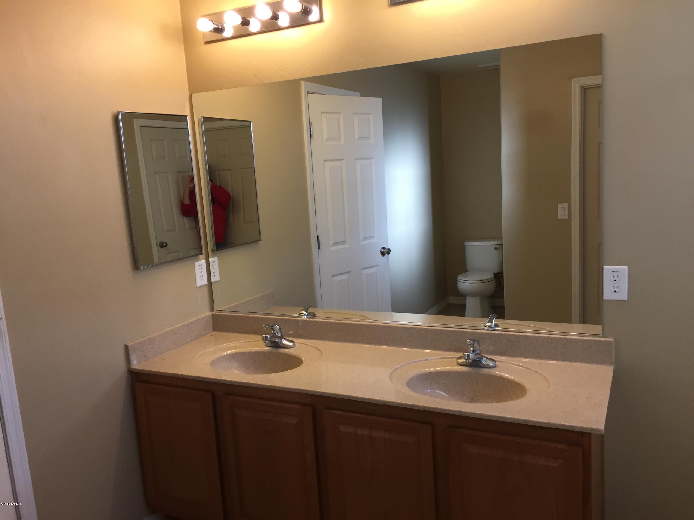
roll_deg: +3.2
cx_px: 347
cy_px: 260
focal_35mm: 29
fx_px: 581
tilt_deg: -8.4
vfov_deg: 48.2
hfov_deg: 61.7
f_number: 2.2
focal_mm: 4.15
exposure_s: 1/40
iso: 40
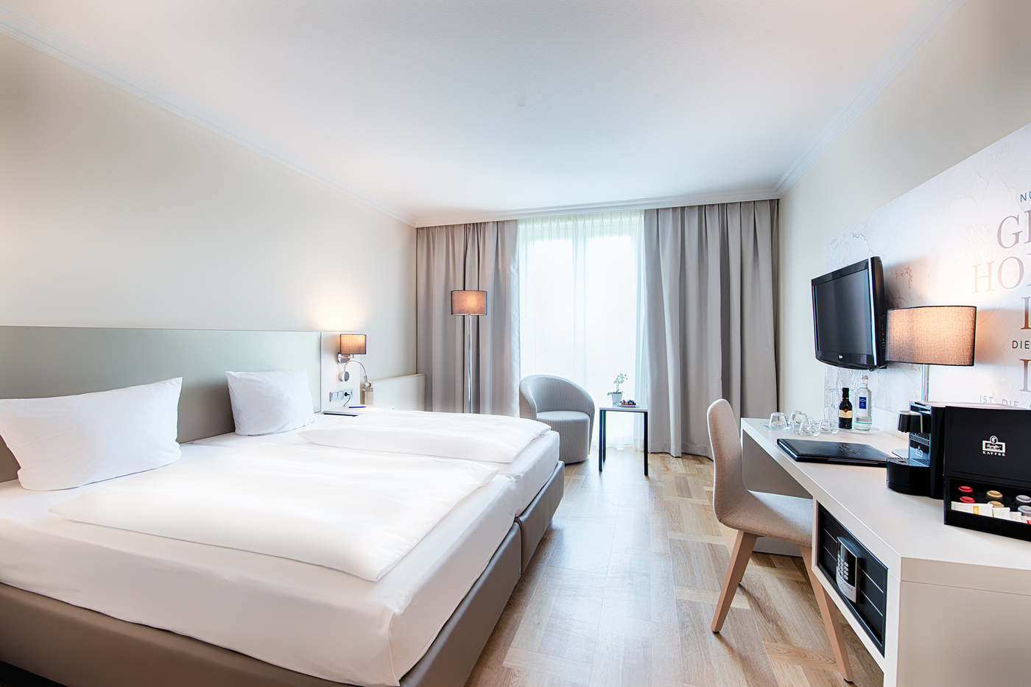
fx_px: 430
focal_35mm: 15
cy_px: 344
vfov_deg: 77.3
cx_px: 516
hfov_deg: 100.4
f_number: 8
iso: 100
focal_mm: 15
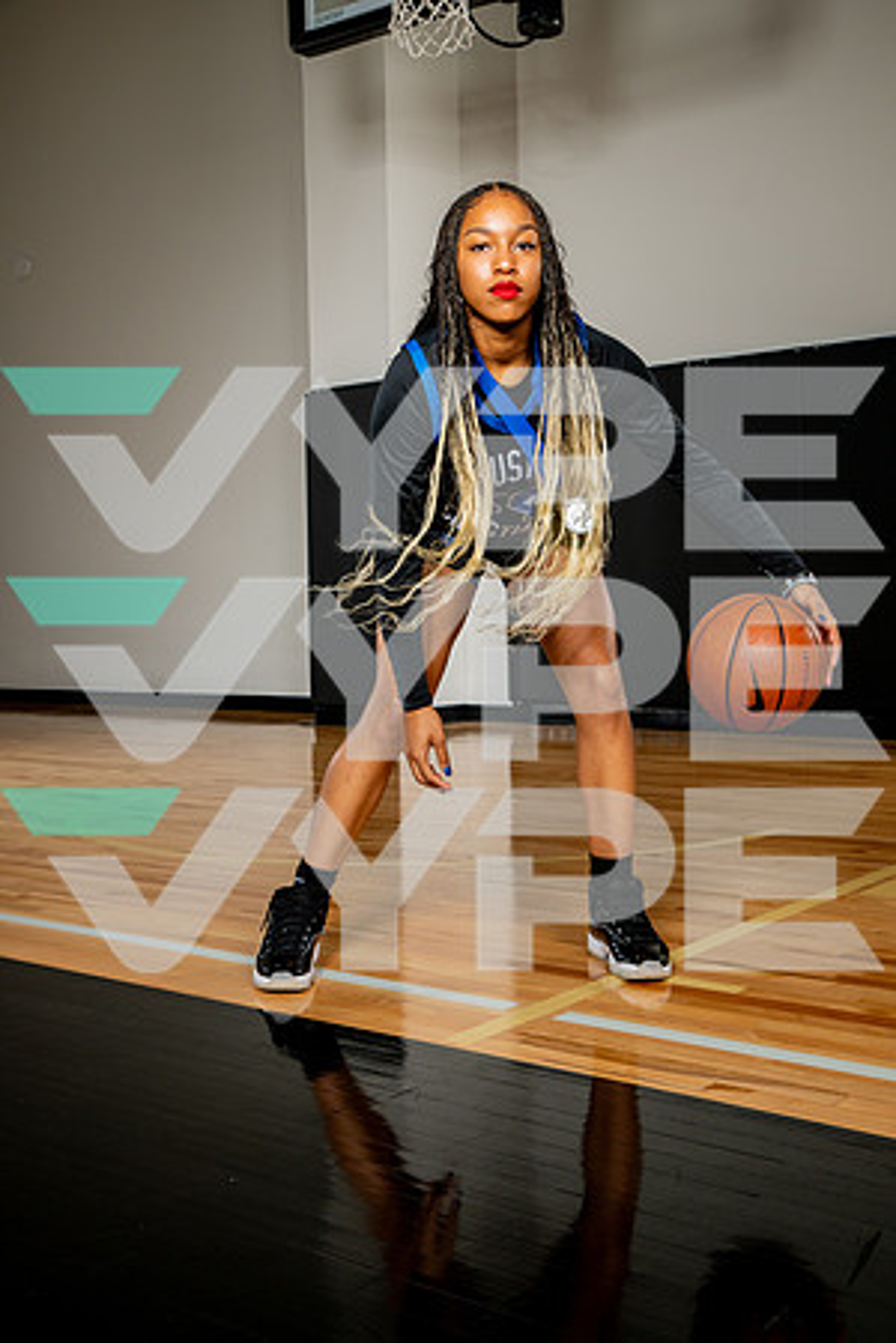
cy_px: 672
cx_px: 448
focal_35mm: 42
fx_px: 1568
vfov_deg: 46.4
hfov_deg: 31.9
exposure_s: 1/500
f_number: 8
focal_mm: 42
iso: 250
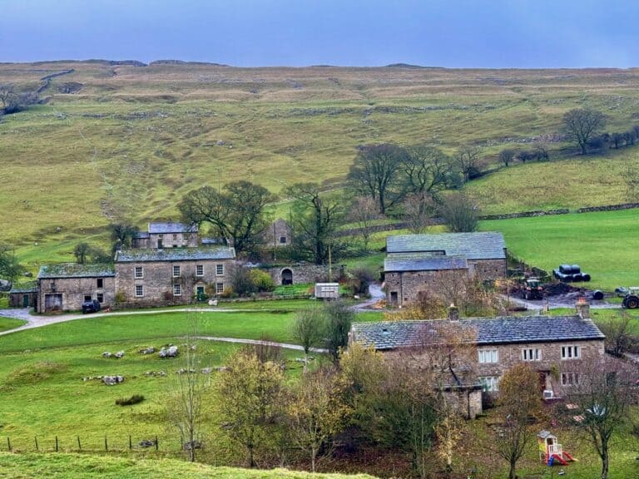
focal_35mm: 48
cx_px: 320
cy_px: 240
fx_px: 886
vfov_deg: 30.3
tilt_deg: +2.5
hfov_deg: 39.7
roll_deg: +1.9
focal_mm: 6.76
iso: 80
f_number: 1.78
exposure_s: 1/121
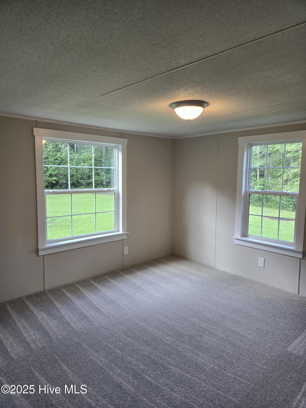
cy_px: 204
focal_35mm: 23
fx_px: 271
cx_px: 153
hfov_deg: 58.9
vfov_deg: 73.9
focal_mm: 5.4
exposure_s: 1/120
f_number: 1.8
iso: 100
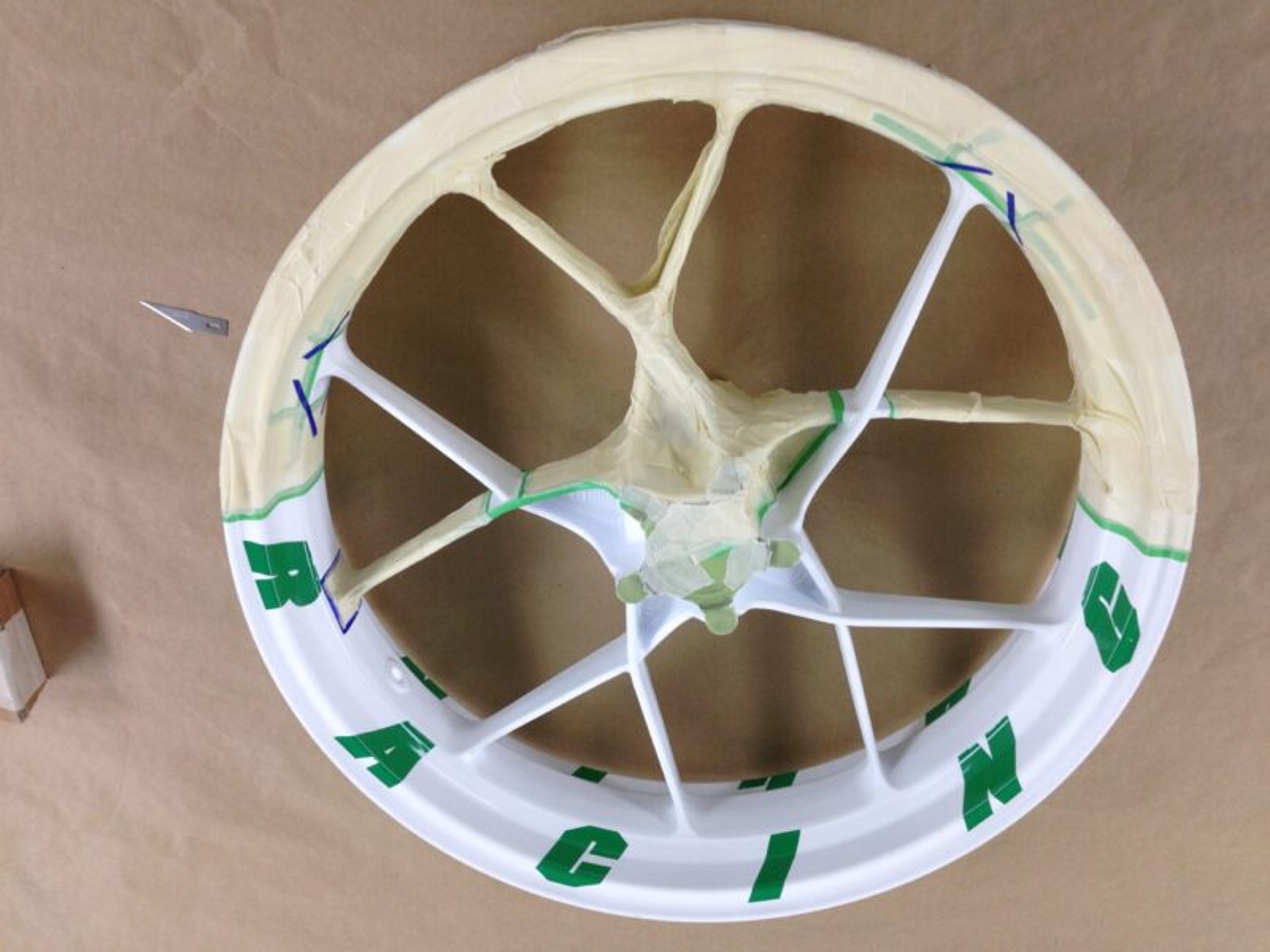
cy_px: 476
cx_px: 635
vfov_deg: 42.9
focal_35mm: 33
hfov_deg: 55.4
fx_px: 1211
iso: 50
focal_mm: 4.13
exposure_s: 1/60
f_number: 2.4
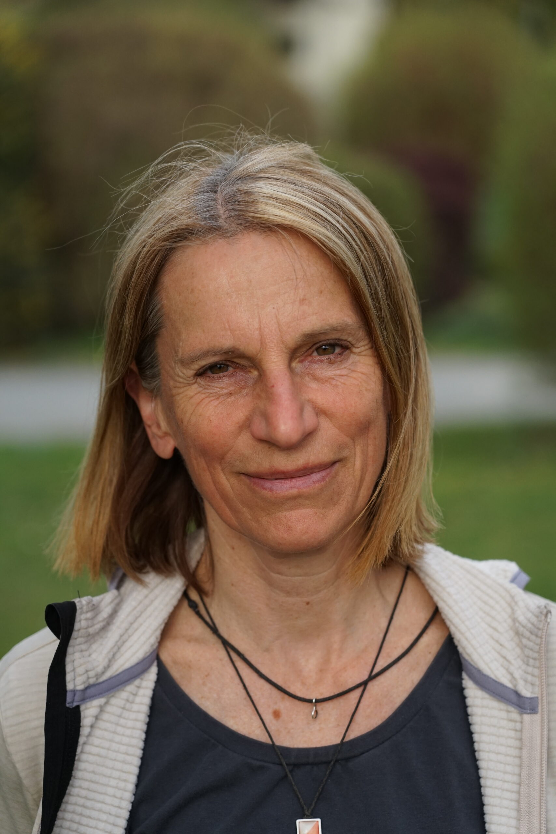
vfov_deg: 20.8
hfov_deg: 14.0
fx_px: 2270
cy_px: 417
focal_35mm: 98
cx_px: 278
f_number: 4
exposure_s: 1/2000
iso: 1000
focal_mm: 98
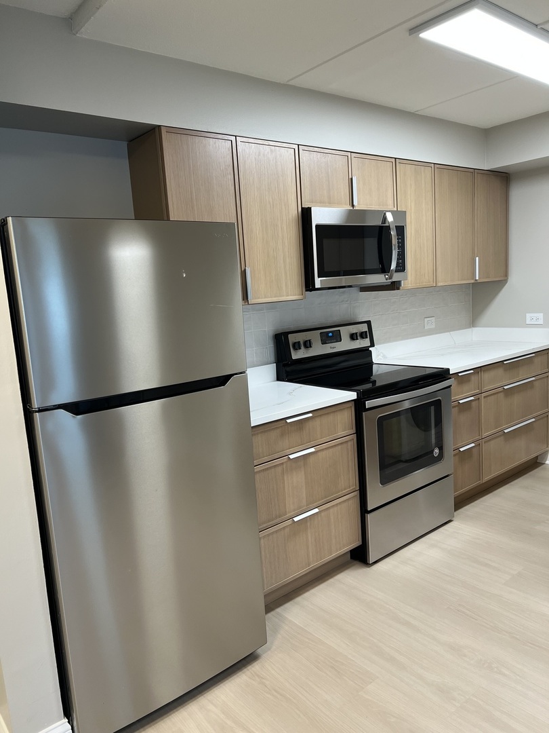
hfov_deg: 53.1
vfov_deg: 67.3
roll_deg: +2.8
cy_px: 366
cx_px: 274
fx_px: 550
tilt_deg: -8.0
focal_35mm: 26
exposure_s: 1/60
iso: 80
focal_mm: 5.7
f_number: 1.5
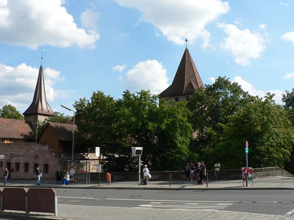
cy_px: 110
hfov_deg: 51.4
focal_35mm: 36
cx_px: 147
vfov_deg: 39.7
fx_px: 306
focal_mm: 6
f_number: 5.6
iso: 80
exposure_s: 1/400
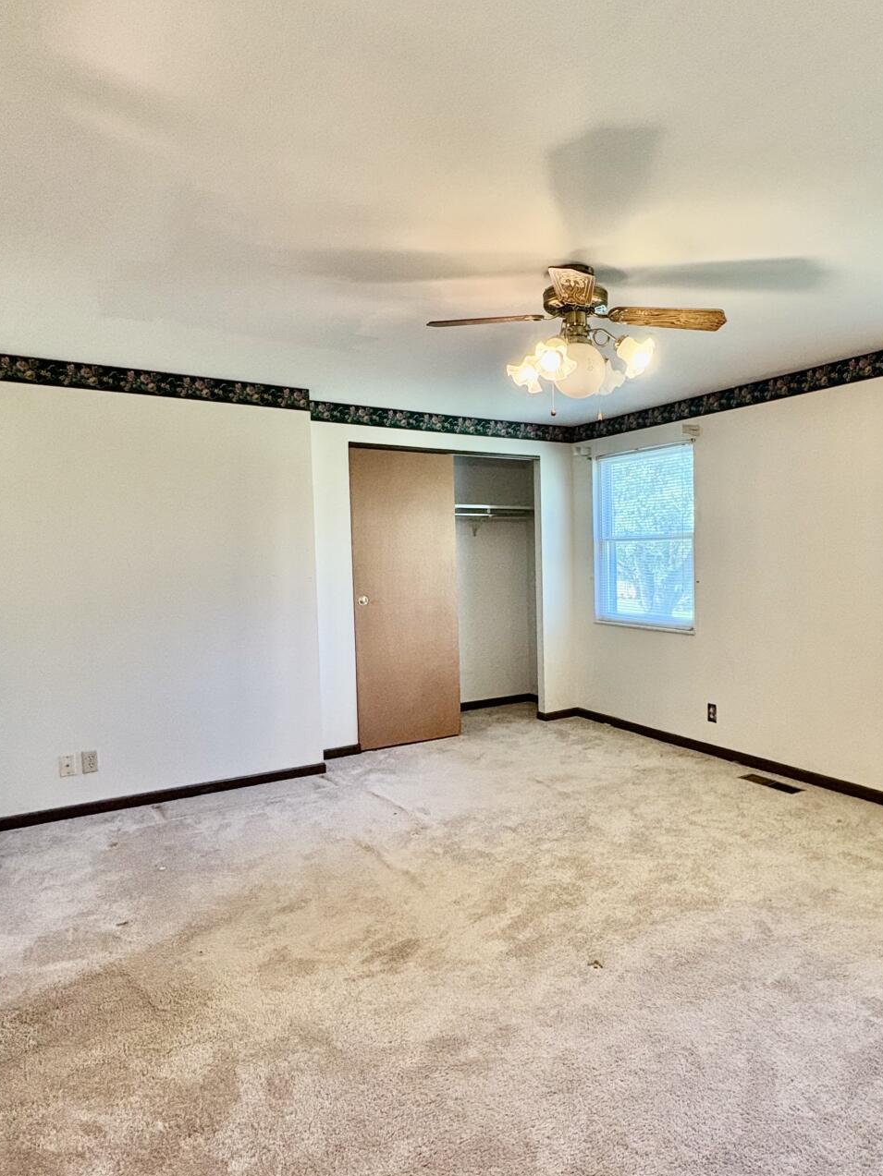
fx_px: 748
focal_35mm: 22
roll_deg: +0.9
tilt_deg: -2.3
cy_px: 598
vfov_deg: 76.4
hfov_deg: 60.0
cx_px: 569
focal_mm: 2.22
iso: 320
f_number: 2.2
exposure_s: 1/120
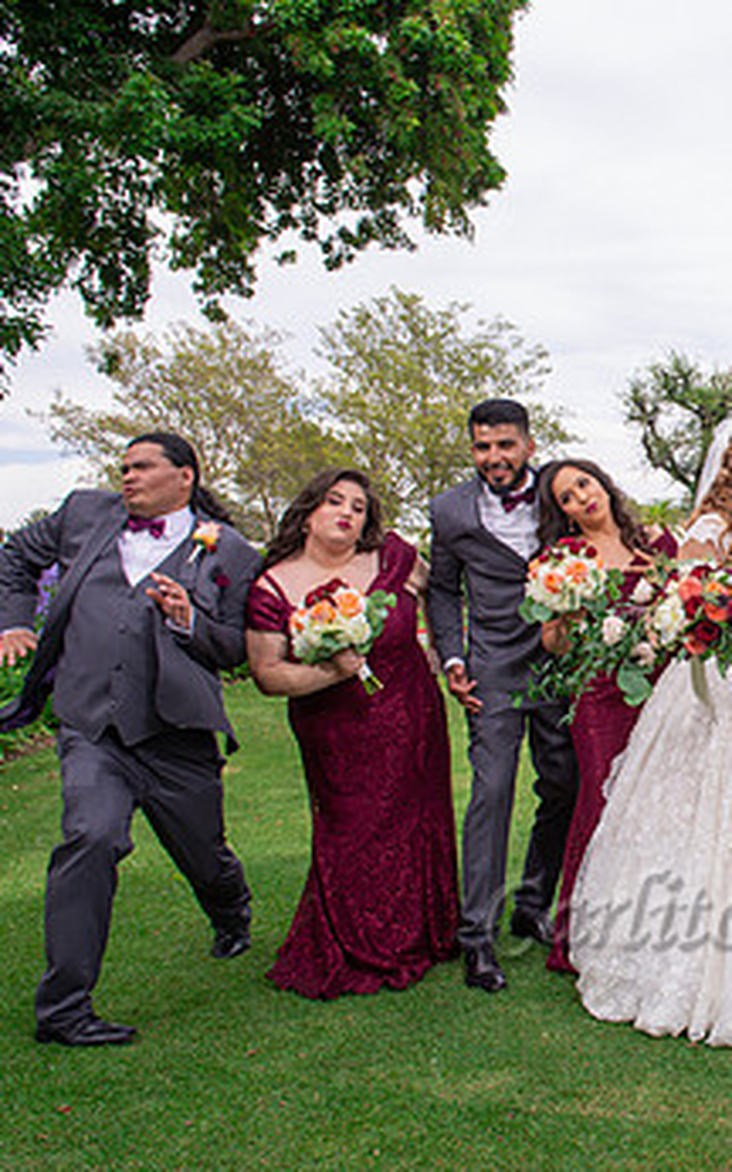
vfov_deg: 48.2
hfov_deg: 27.5
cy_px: 586
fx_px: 1310
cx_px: 874
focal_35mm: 41
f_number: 8
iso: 400
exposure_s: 1/250
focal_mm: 24
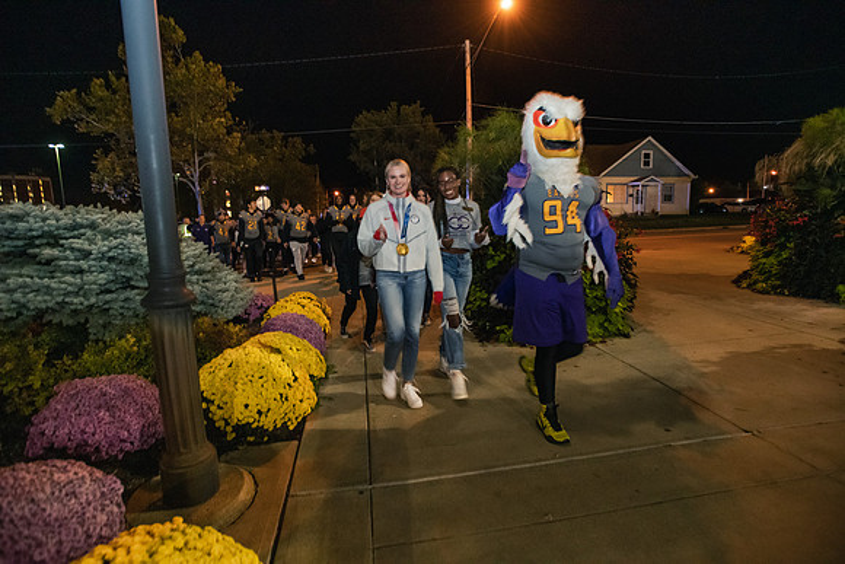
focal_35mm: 19
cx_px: 422
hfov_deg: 86.9
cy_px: 282
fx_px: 446
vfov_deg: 64.6
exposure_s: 1/50
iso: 5000
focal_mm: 19
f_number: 3.5
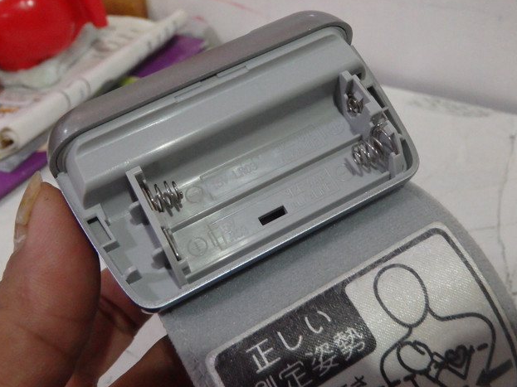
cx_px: 258
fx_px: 567
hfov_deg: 49.0
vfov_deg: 37.7
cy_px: 189
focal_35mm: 38
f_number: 4.7
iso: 1600
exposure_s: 1/20
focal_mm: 6.6
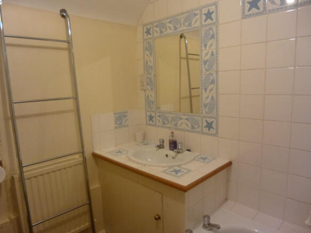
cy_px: 116
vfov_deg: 56.8
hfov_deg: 71.6
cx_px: 156
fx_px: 216
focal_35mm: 24
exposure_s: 1/25
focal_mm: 4.3
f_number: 2.8
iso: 400
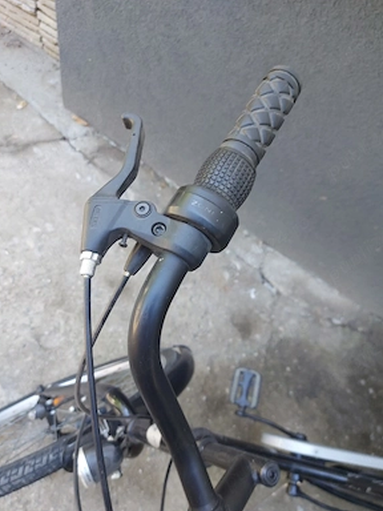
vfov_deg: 69.4
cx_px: 190
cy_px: 265
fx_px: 369
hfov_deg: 54.9
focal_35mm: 25
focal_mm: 5.23
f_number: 1.8
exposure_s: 1/50
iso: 50
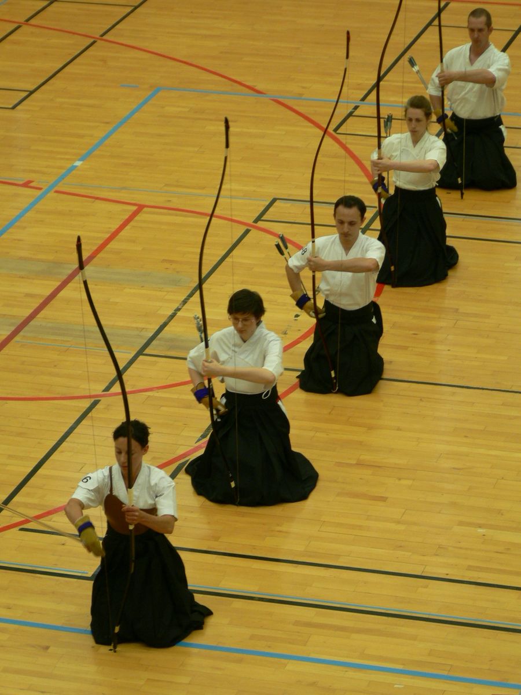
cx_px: 260
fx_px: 2950
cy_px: 348
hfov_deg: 10.1
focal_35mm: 147
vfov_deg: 13.4
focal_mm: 24.6
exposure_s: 1/30
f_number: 3.2
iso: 150
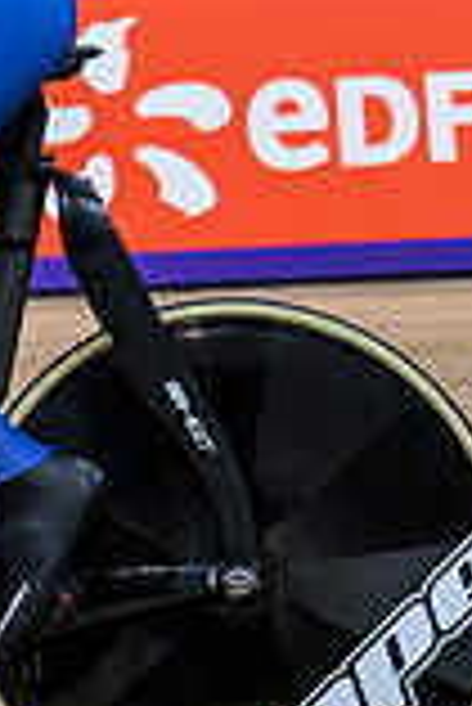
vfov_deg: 7.0
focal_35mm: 292
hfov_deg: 4.6
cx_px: -598
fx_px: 5730
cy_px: 61
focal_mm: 79
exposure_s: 1/2000
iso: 2000
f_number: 3.5
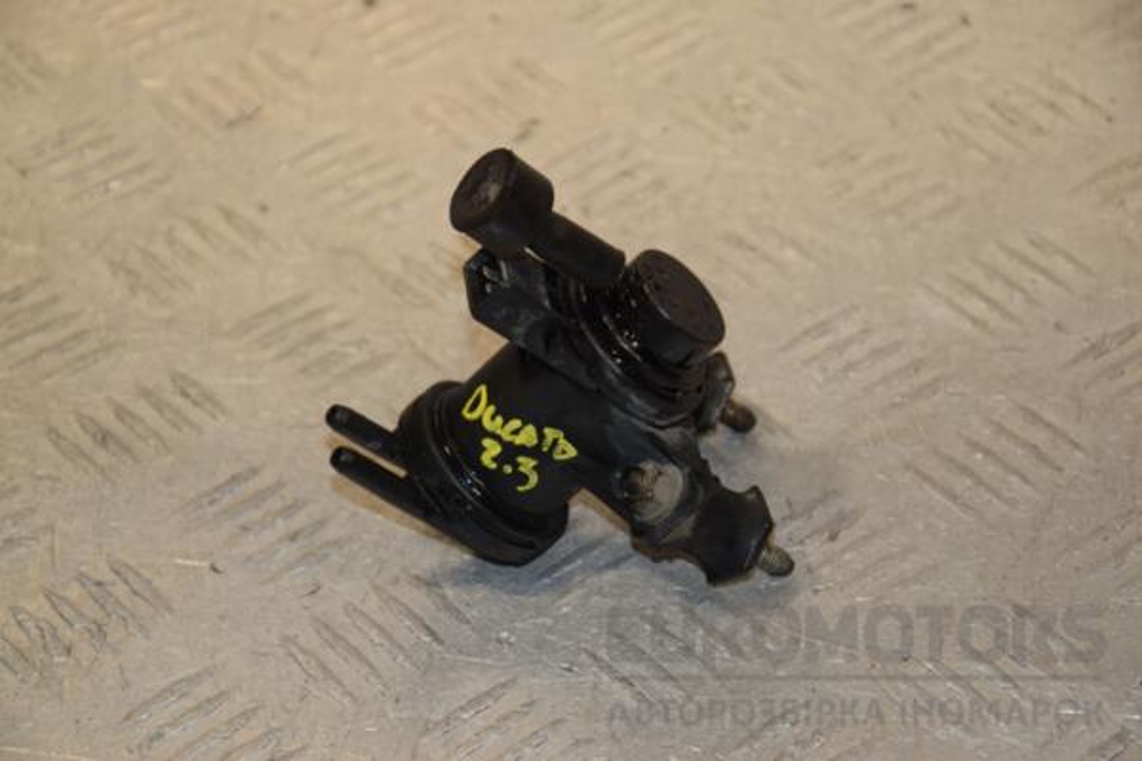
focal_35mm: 138
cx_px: 571
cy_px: 380
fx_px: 4377
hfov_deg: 14.9
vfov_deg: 9.9
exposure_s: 1/200
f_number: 7.1
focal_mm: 92
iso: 800
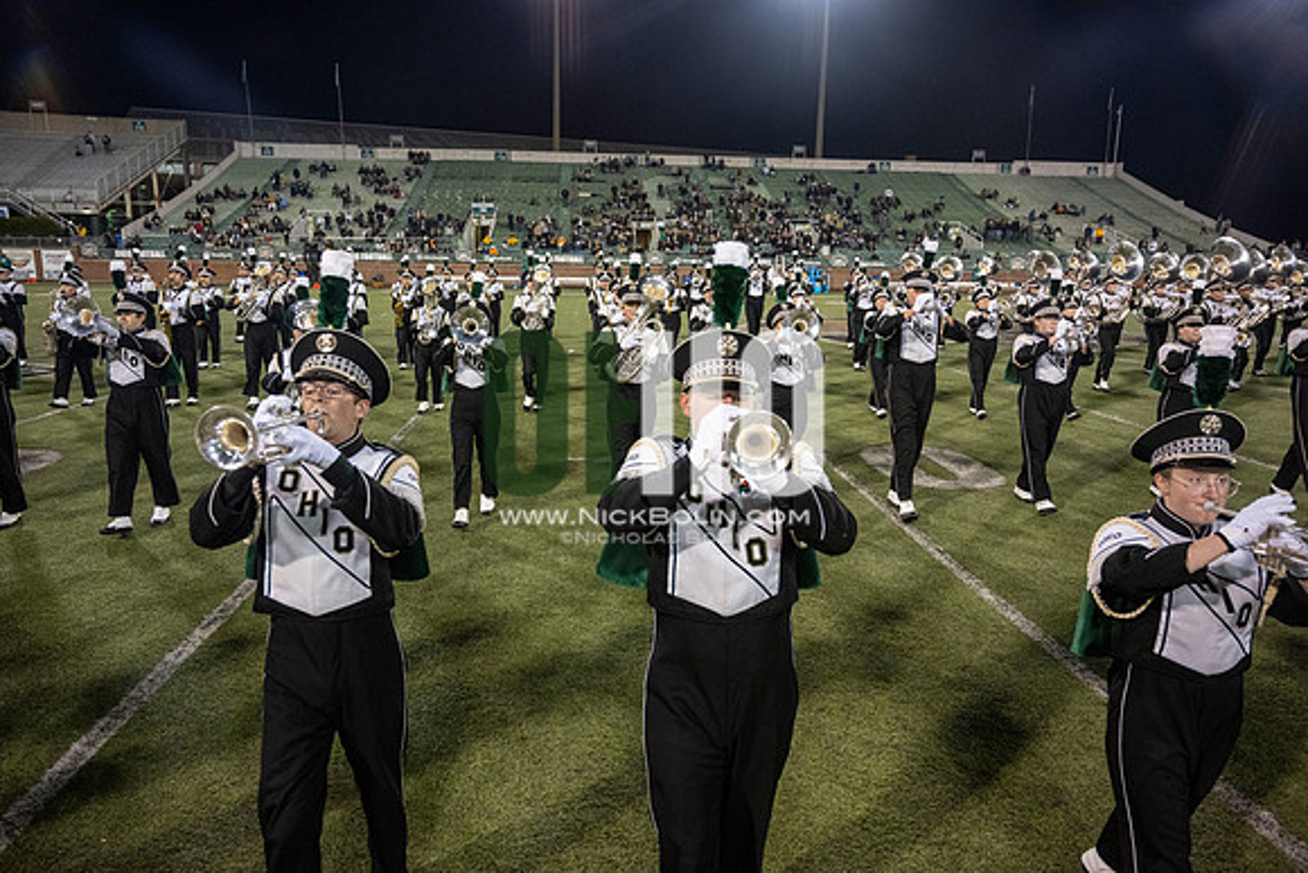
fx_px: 872
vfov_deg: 53.2
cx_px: 654
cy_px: 436
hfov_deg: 73.7
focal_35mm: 24
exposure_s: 1/500
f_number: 4
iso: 2000
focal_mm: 24
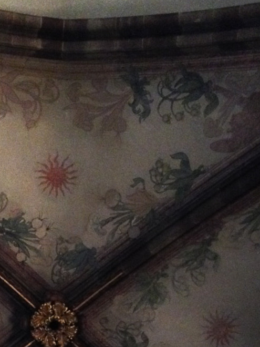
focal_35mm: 80
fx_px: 801
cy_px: 351
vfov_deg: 23.4
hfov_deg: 18.2
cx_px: 47
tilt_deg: +81.7
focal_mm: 4.12
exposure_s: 1/15
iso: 800
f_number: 2.4
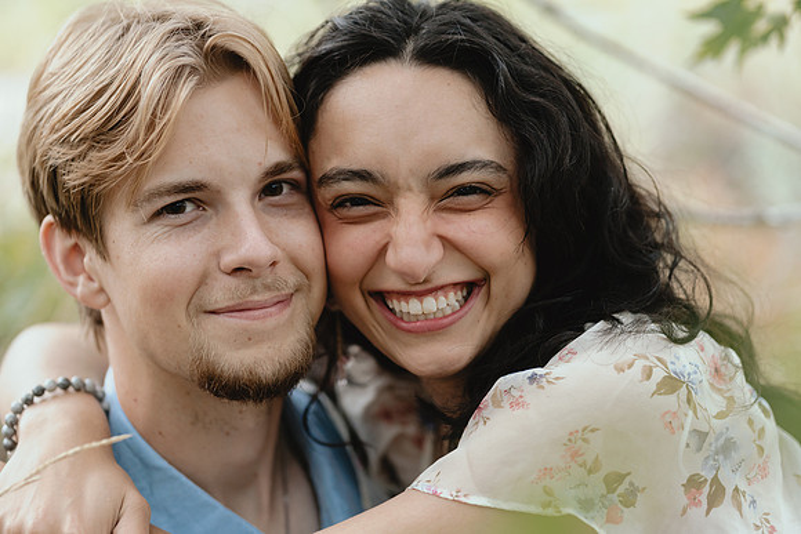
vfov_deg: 16.1
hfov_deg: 23.9
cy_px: 267
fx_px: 1892
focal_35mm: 85
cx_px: 400
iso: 800
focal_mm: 85
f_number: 2.5
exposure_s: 1/160
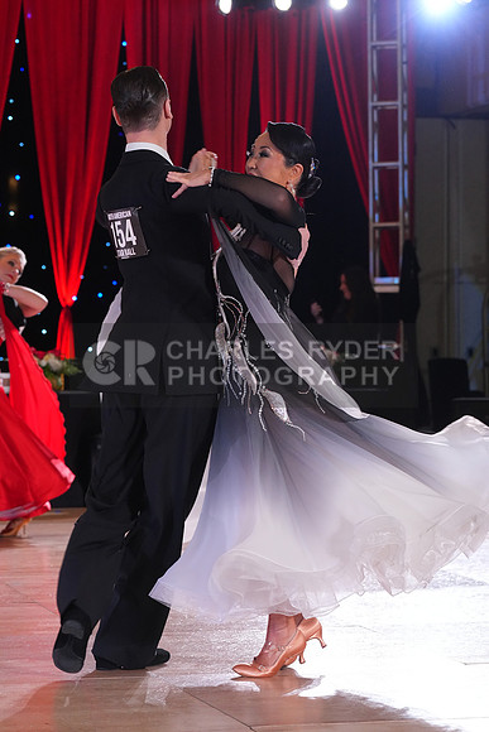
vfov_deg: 21.2
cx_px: 244
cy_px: 366
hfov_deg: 14.3
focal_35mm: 96
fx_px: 1955
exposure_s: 1/250
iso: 3200
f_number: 5
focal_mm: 96
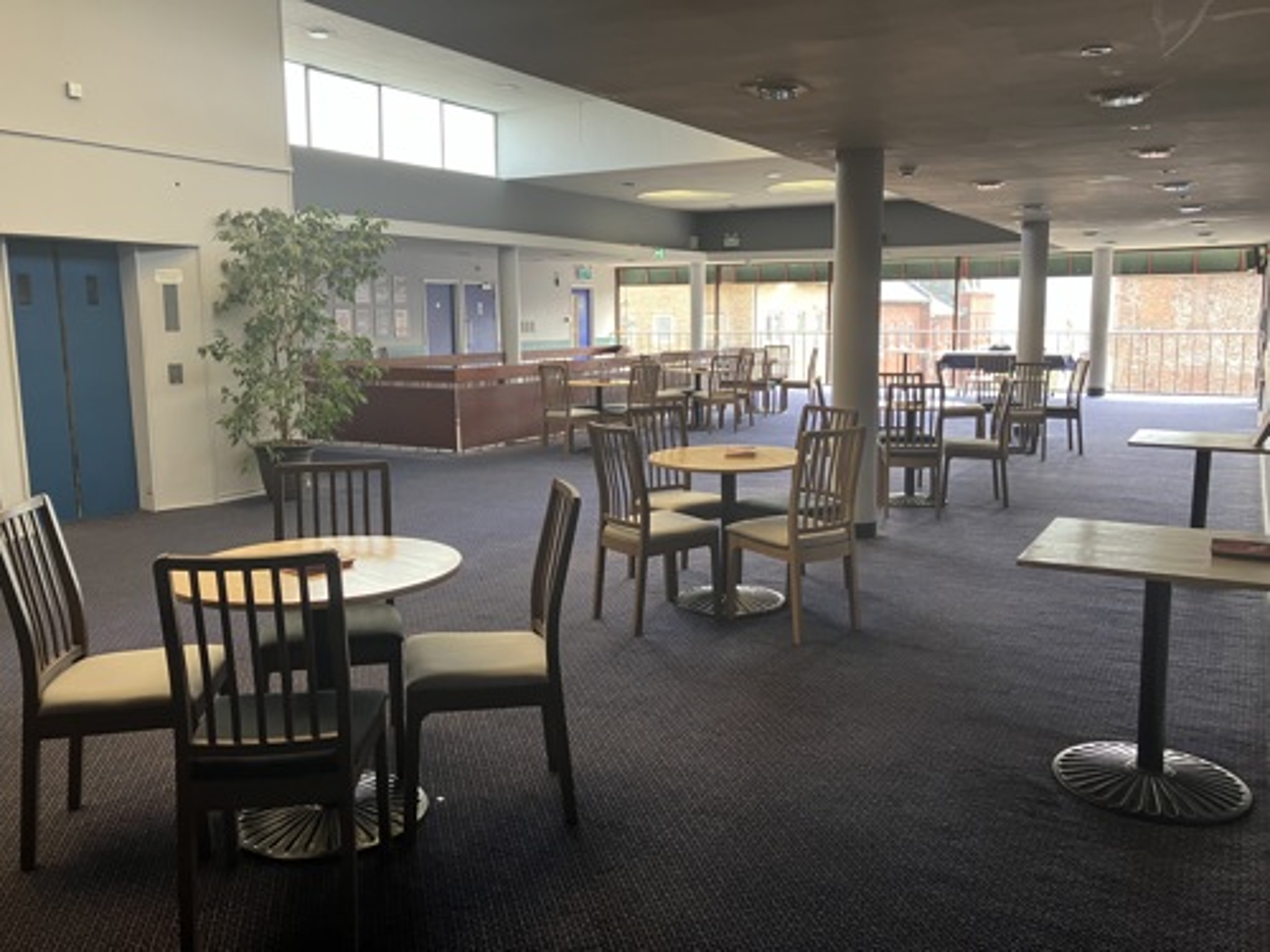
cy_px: 476
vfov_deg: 49.7
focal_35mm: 28
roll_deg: -0.3
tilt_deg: -8.3
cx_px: 635
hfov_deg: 63.4
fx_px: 1027
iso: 80
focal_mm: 3.99
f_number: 1.8
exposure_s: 1/76
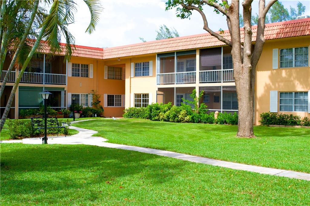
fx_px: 374
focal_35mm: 44
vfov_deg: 30.8
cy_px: 103
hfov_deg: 45.0
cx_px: 155
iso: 400
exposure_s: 1/1500
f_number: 8
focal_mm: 29
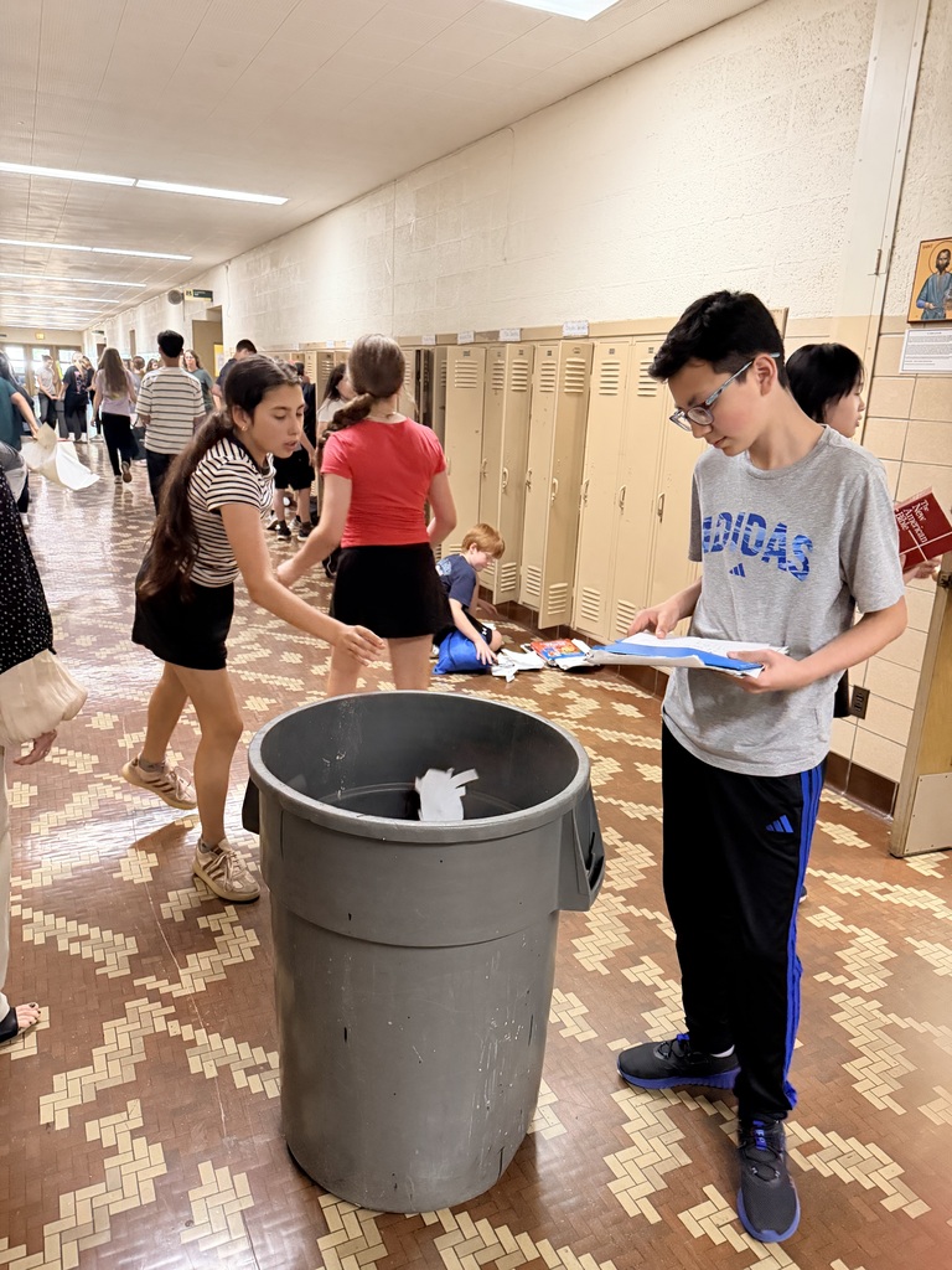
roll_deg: -2.2
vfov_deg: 71.6
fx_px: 880
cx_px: 476
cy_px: 635
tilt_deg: -17.1
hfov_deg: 56.8
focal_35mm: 24
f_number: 1.78
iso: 800
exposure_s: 1/60
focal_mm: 6.76
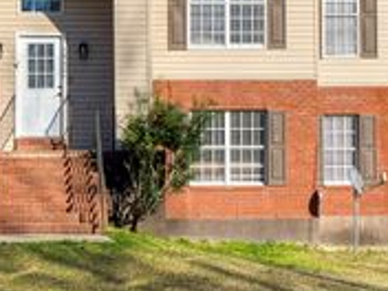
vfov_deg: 16.4
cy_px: 129
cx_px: 71
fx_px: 1009
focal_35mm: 90
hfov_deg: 21.5
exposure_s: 1/160
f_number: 10
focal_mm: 33
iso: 100
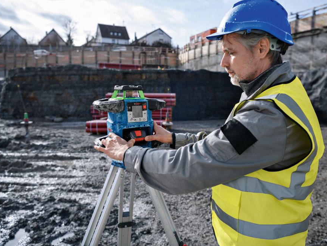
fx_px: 302
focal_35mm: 32
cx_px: 178
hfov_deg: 56.7
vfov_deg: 44.2
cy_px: 122
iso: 90
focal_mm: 29
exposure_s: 1/640
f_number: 3.5
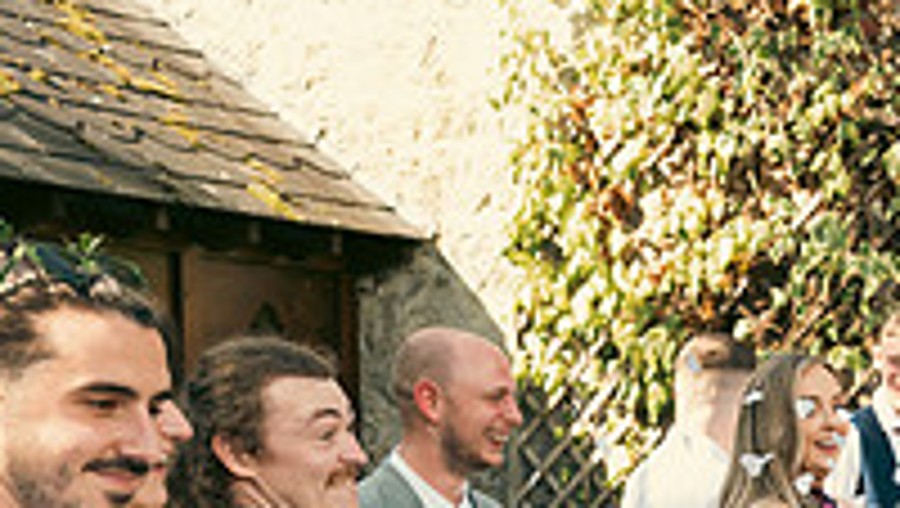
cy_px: 731
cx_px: 1179
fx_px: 2317
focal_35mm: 97
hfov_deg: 20.1
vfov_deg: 12.0
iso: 200
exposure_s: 1/250
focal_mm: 32
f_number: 5
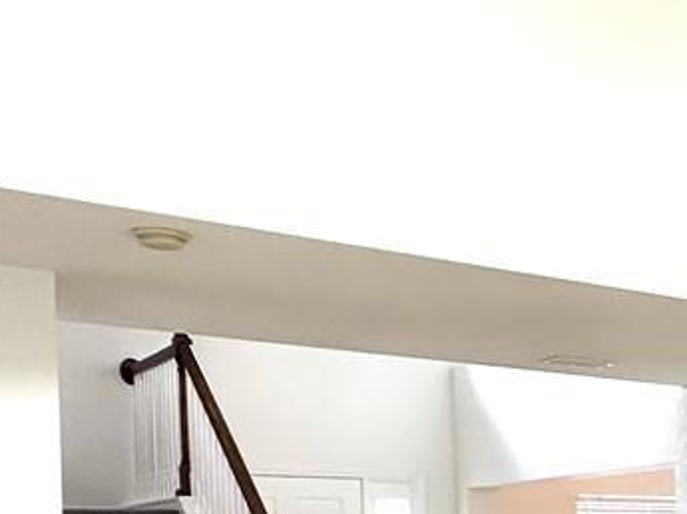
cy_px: 574
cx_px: 1181
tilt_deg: -1.3
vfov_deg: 21.3
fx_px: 1289
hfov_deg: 21.5
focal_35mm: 65
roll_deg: +1.1
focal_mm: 2.22
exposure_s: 1/120
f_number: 2.2
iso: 250
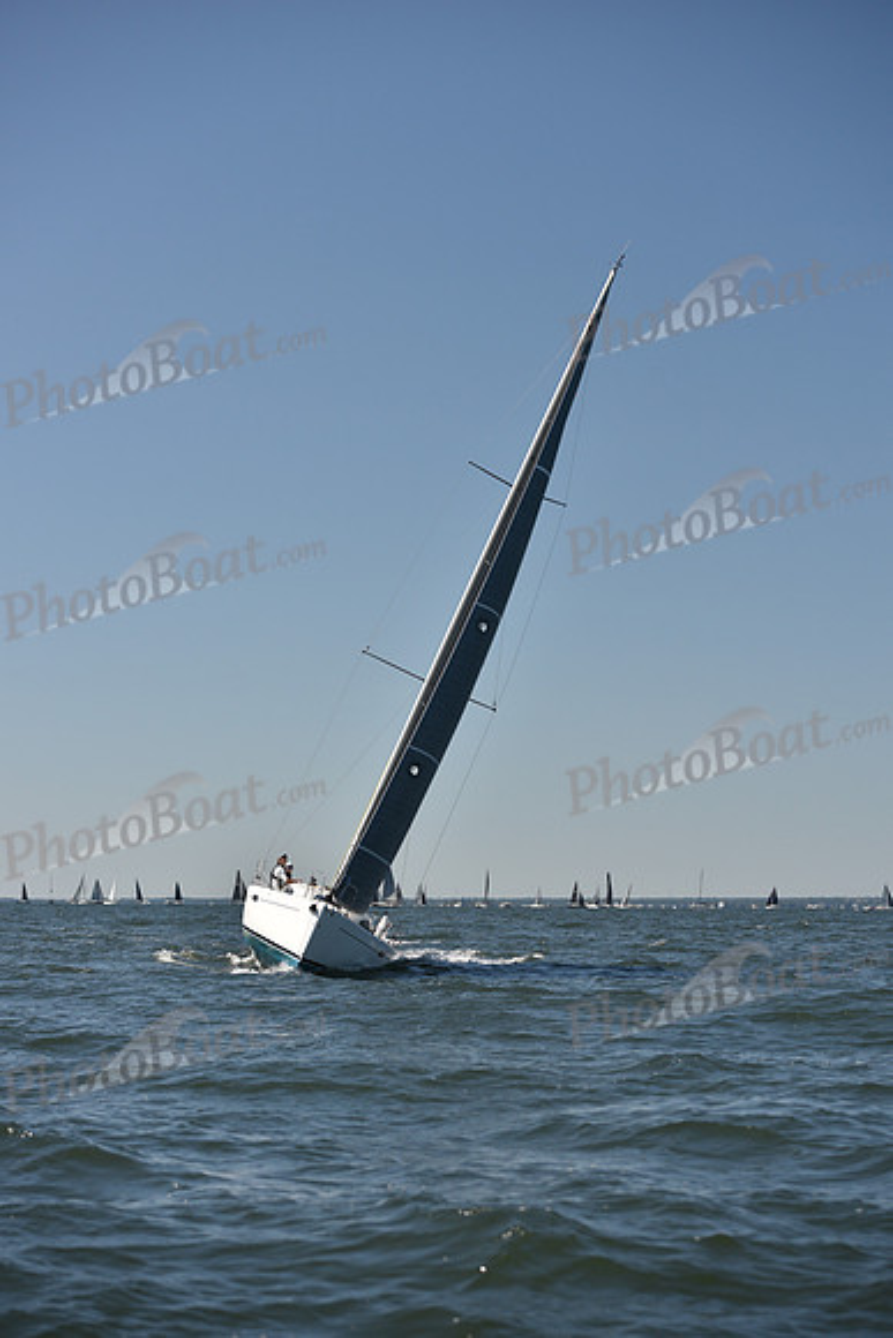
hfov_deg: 19.5
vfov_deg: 28.8
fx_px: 2603
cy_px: 669
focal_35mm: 70
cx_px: 446
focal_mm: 70
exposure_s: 1/1250
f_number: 4
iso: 250
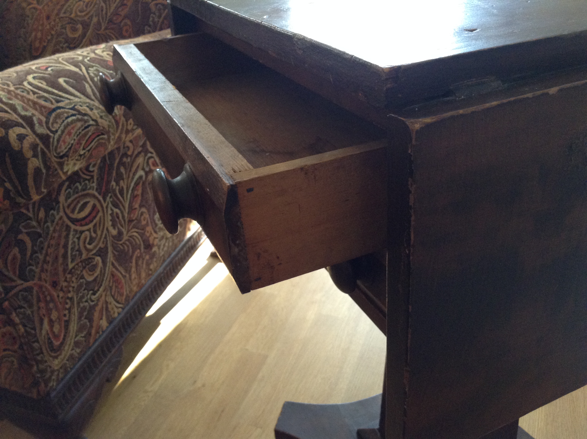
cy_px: 220
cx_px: 294
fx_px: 559
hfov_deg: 55.4
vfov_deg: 42.8
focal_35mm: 33
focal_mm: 3.3
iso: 125
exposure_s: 1/24
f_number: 2.4
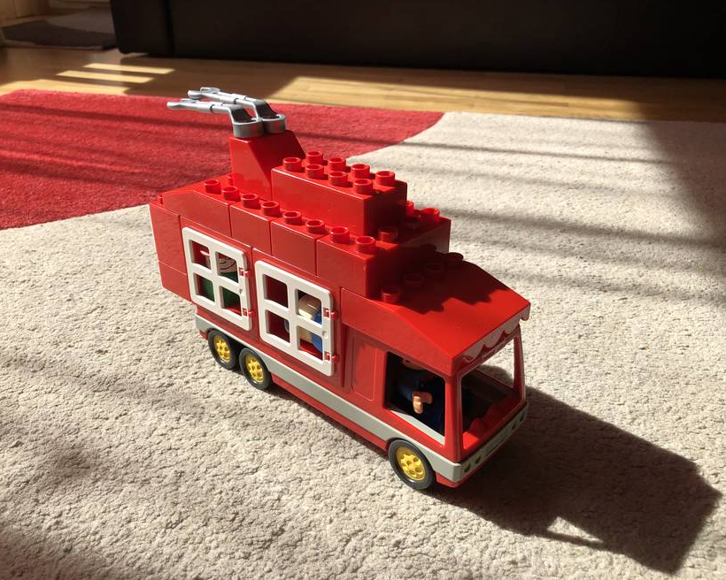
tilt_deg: -27.6
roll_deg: +0.4
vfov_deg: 48.5
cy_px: 294
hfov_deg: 58.8
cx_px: 351
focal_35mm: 30
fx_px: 645
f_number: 1.8
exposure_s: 1/704
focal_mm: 4
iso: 20
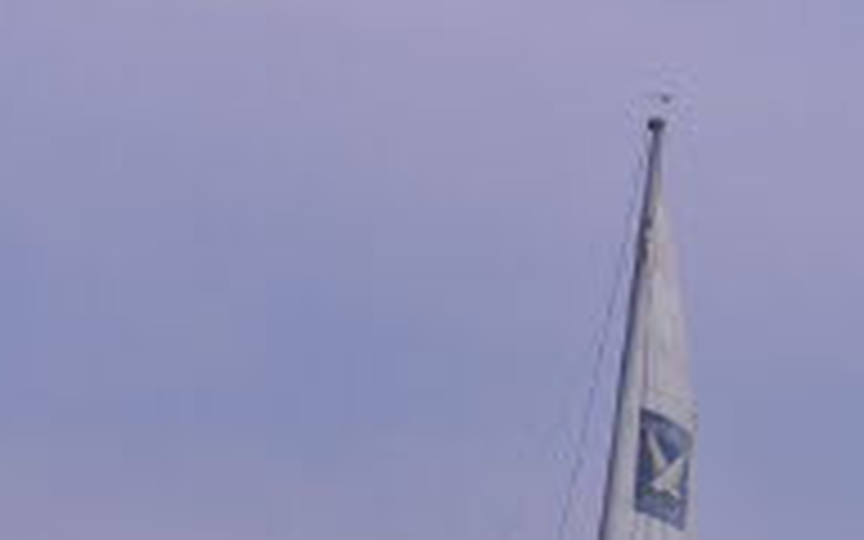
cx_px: 502
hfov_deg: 14.1
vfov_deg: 8.6
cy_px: 855
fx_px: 3485
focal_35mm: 148
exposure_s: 1/400
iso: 200
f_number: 8
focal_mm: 70
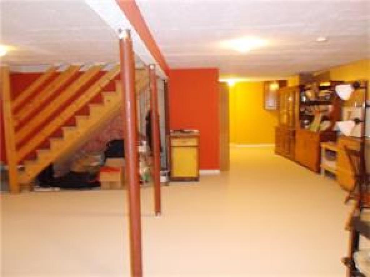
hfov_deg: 67.3
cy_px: 138
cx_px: 185
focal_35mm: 26
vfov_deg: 53.1
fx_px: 278
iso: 800
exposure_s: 1/20
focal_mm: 4.6
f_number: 3.2
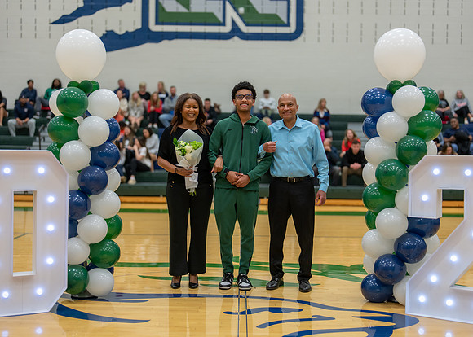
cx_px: 236
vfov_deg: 27.0
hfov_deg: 37.2
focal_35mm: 52
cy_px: 168
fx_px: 704
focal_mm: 50
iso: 320
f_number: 1.2
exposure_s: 1/400
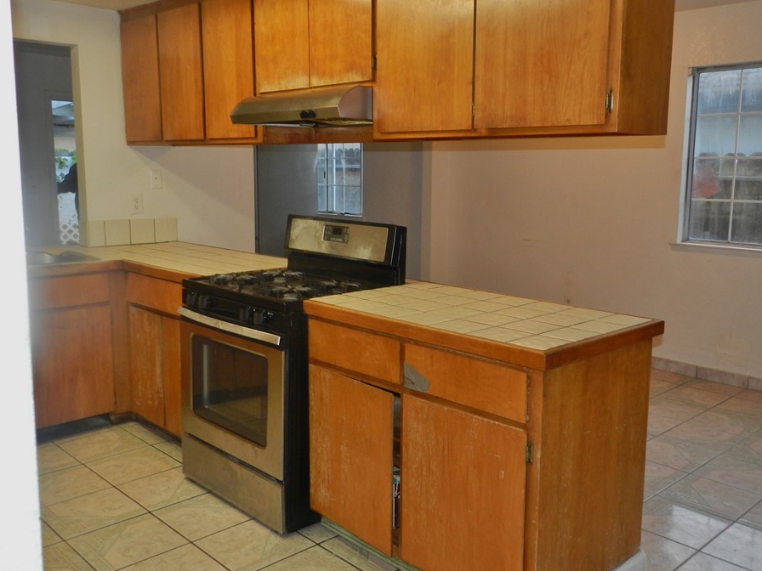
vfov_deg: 44.1
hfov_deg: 56.8
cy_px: 271
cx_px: 405
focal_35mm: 32
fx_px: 704
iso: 200
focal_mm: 5
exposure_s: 1/30
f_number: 3.6
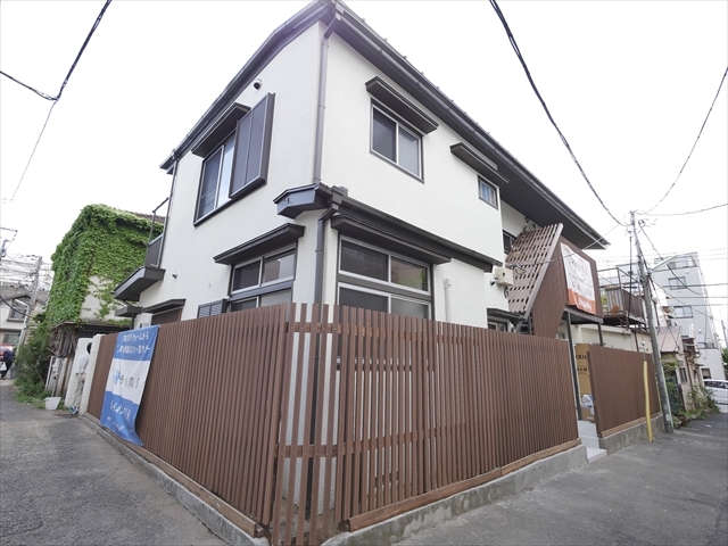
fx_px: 379
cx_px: 364
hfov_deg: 87.8
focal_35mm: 18
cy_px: 273
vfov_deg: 71.6
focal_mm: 9
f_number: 4.5
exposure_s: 1/200
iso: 200
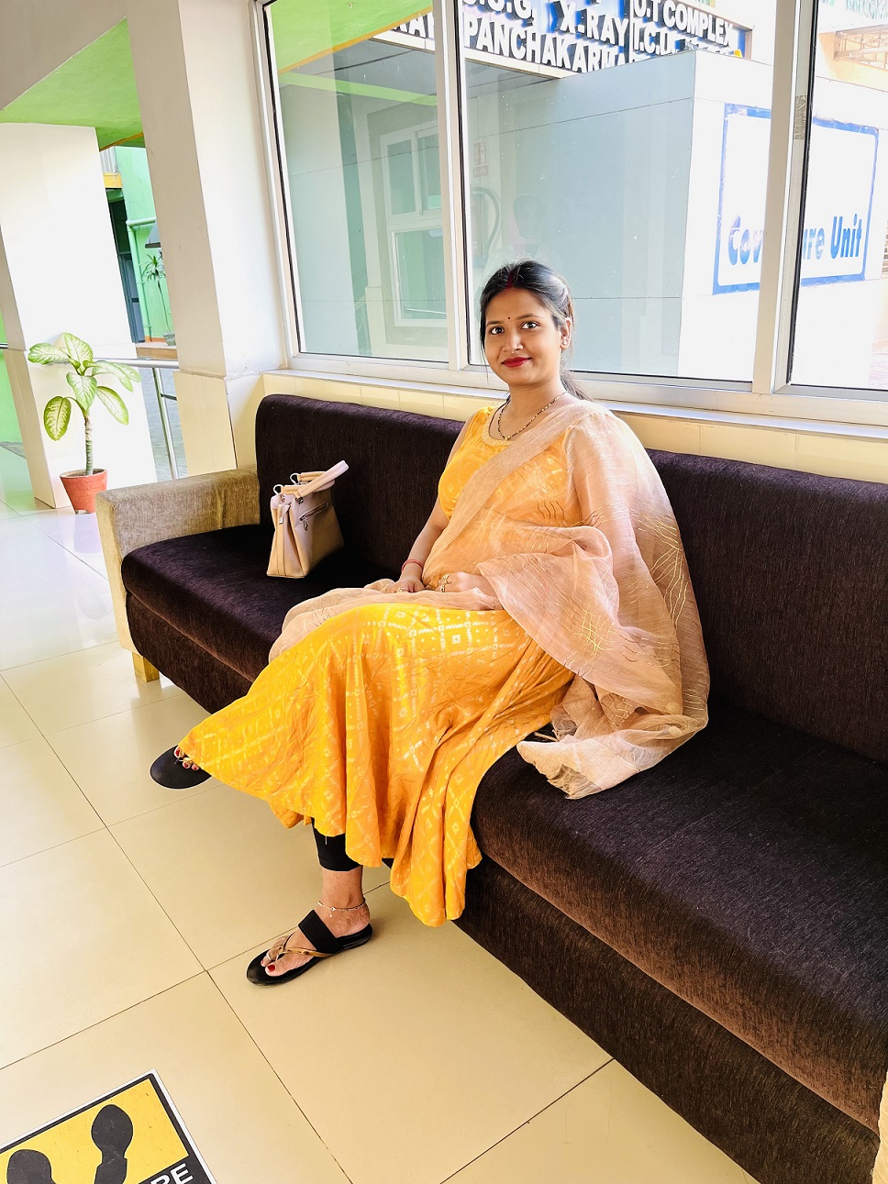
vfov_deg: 67.3
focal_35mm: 26
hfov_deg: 53.1
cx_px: 444
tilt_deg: -19.9
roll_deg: +3.8
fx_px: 889
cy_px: 592
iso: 80
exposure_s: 1/122
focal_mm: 5.1
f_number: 1.6
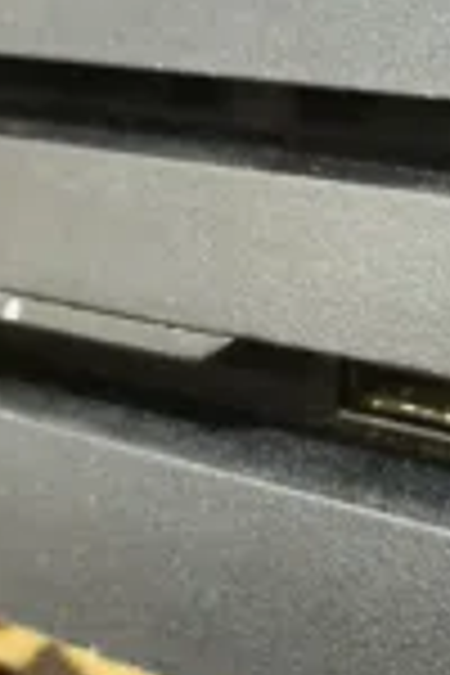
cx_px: 531
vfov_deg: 27.7
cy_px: 171
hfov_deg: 18.0
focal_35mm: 72
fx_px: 1350
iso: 1000
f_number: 1.8
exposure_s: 1/14
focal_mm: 4.25
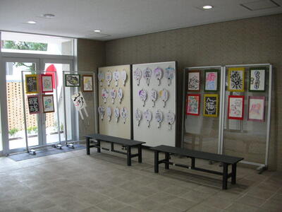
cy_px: 106
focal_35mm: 35
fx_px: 285
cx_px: 141
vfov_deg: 40.7
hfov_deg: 52.6
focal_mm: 5.8
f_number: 2.8
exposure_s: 1/14.2
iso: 50
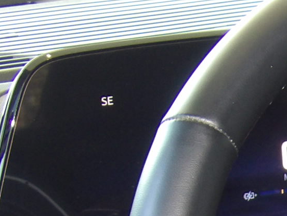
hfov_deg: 8.9
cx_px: 432
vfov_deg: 6.7
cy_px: 363
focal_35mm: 216
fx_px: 1791
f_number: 3.8
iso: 200
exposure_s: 1/31
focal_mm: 8.2
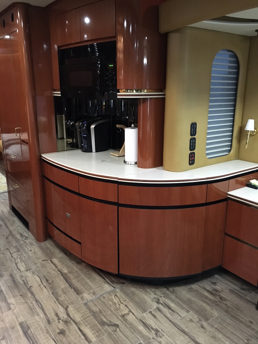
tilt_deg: -15.3
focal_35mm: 29
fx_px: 288
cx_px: 129
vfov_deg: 61.7
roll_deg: +1.1
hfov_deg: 48.2
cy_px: 172
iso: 320
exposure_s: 1/15
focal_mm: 4.15
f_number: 2.2
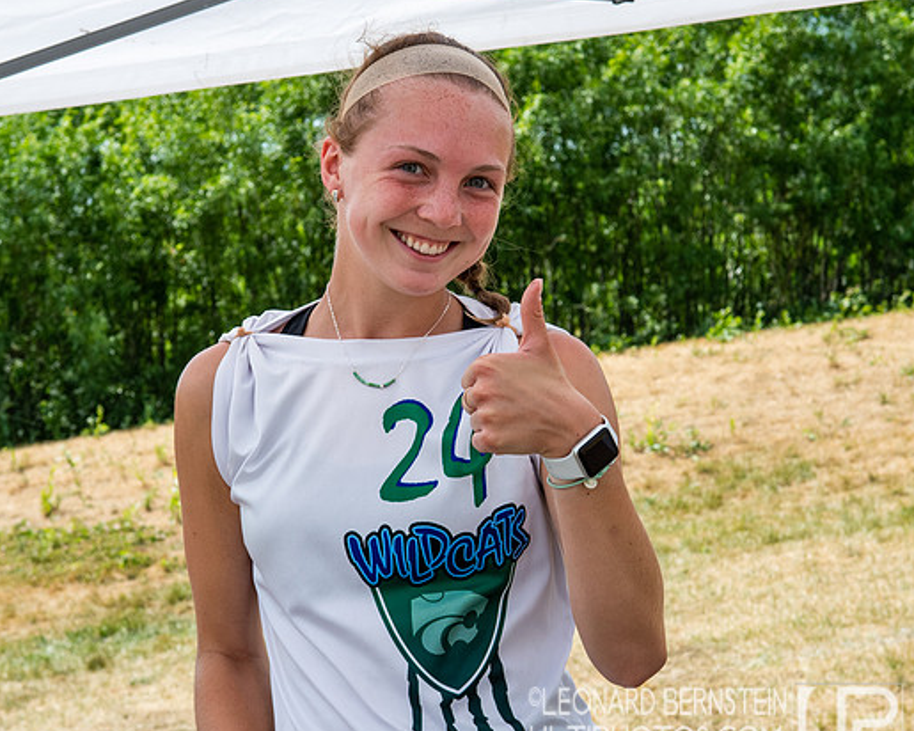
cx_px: 447
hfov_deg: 21.0
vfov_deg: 16.9
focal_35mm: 91
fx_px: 2462
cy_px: 336
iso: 400
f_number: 7.1
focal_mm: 45
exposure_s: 1/640
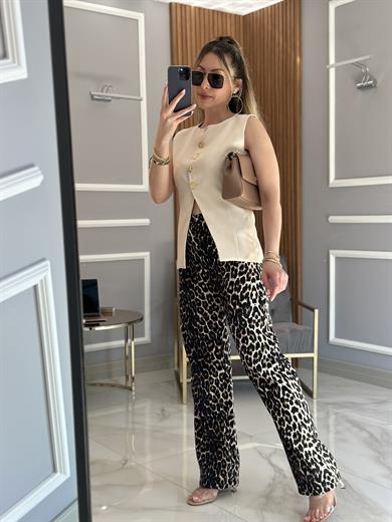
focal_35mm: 48
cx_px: 196
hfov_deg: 30.3
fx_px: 725
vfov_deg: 39.7
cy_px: 261
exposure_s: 1/215
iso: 80
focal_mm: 6.86
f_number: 1.78
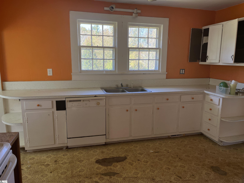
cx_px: 122
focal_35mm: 26
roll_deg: -1.0
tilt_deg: -9.9
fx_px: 183
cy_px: 92
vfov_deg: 53.1
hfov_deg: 67.3
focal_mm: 5.1
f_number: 1.6
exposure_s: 1/146
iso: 32
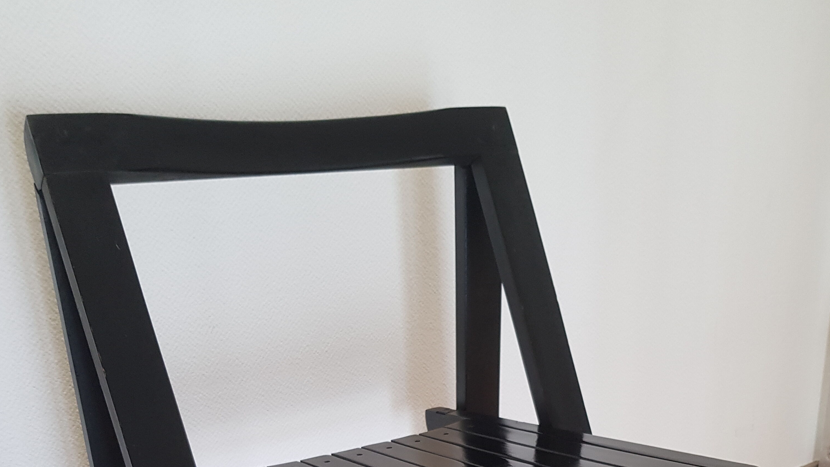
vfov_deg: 27.6
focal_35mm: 38
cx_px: 416
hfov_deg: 52.8
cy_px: 553
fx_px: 836
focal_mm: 4.2
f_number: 1.7
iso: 160
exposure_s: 1/33
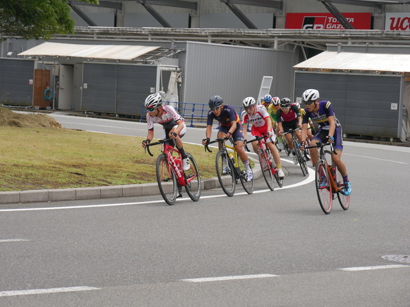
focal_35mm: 130
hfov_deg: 15.2
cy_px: 154
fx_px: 1540
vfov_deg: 11.4
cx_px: 205
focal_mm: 65
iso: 200
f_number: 5.3
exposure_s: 1/800
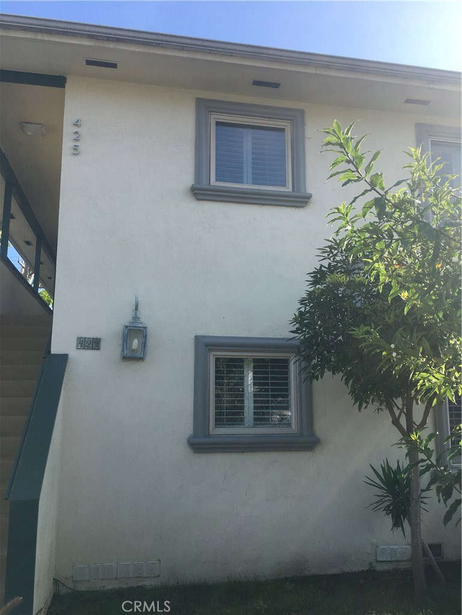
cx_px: 231
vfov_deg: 61.7
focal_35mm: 29
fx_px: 516
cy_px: 308
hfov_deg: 48.2
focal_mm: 4.15
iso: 25
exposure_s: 1/569
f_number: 2.2
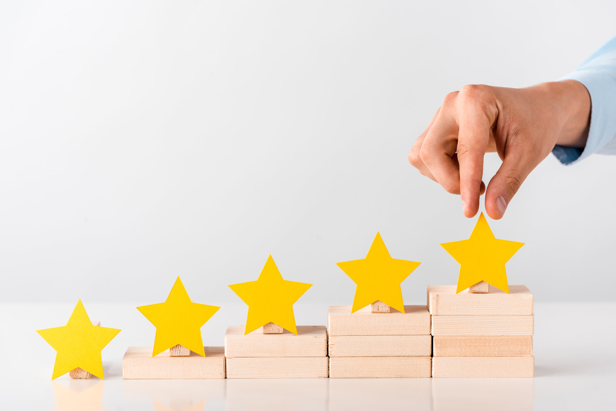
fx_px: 2395
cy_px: 206
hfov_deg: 14.7
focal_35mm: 140
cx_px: 308
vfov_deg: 9.8
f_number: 8
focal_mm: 140
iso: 125
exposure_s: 1/200
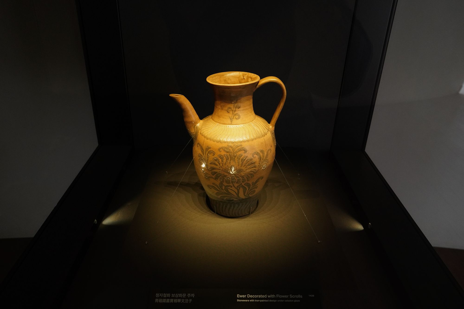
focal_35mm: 24
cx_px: 232
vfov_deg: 53.1
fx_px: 309
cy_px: 154
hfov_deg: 73.7
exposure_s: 1/80
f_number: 5
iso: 3200
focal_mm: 24
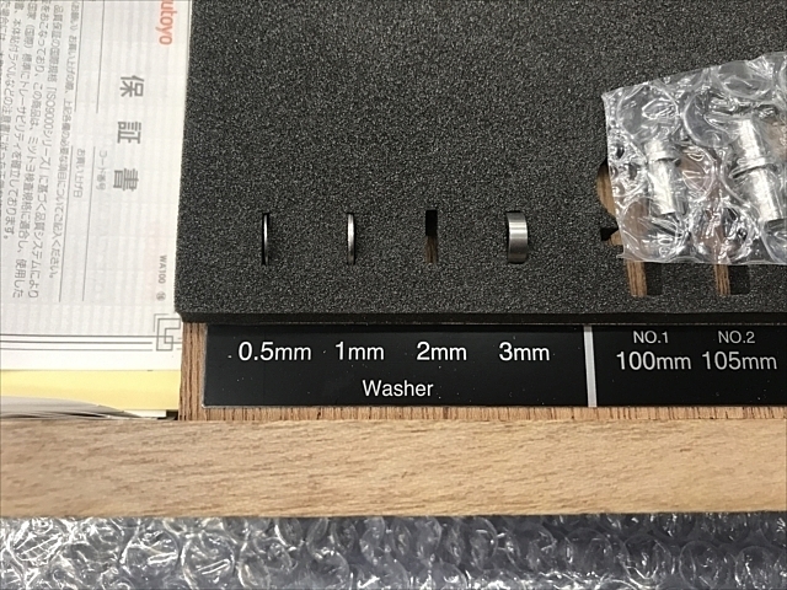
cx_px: 394
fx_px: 637
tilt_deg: -78.7
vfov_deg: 49.7
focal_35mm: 28
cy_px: 295
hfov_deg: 63.4
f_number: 1.8
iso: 40
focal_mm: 3.99
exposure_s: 1/20
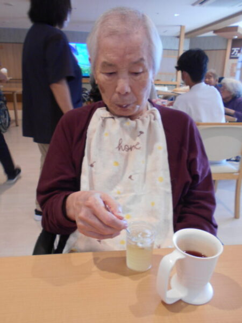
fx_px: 242
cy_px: 162
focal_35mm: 26
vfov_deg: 67.3
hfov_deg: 53.1
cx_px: 121
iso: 180
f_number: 3.2
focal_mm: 4.6
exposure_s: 1/30
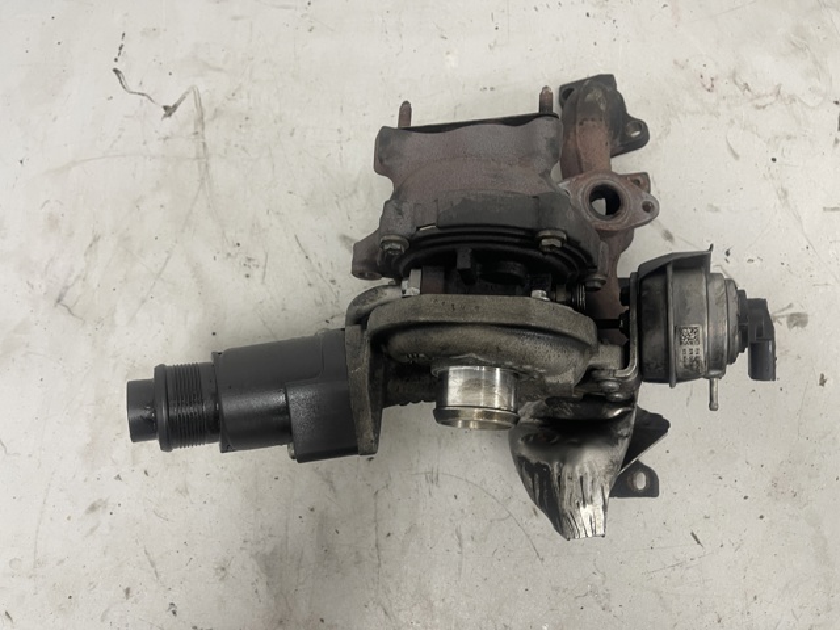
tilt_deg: -74.8
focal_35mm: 25
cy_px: 315
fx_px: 607
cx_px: 420
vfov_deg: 54.9
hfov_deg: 69.4
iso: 80
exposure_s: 1/50
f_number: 1.6
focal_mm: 5.1
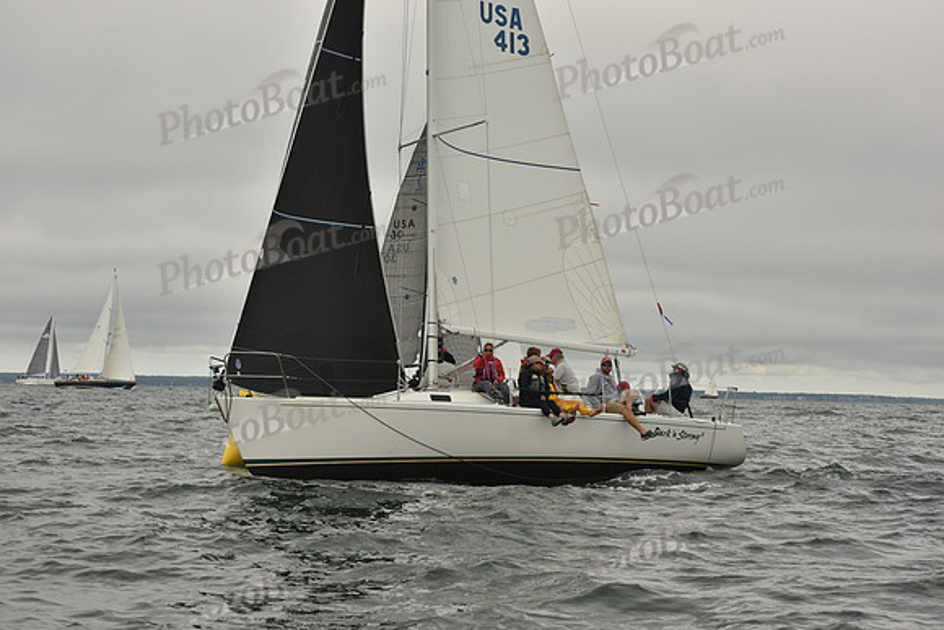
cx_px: 472
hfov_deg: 20.8
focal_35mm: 98
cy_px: 315
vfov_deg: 14.0
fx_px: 2570
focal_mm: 98
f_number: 9
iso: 320
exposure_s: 1/800
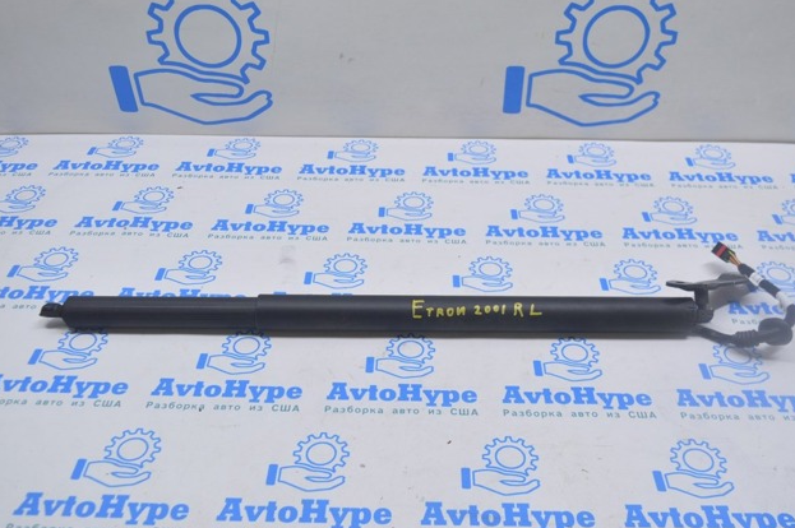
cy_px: 267
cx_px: 405
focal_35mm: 37
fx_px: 816
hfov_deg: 51.9
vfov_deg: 35.9
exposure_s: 1/25
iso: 400
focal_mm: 24
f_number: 5.6
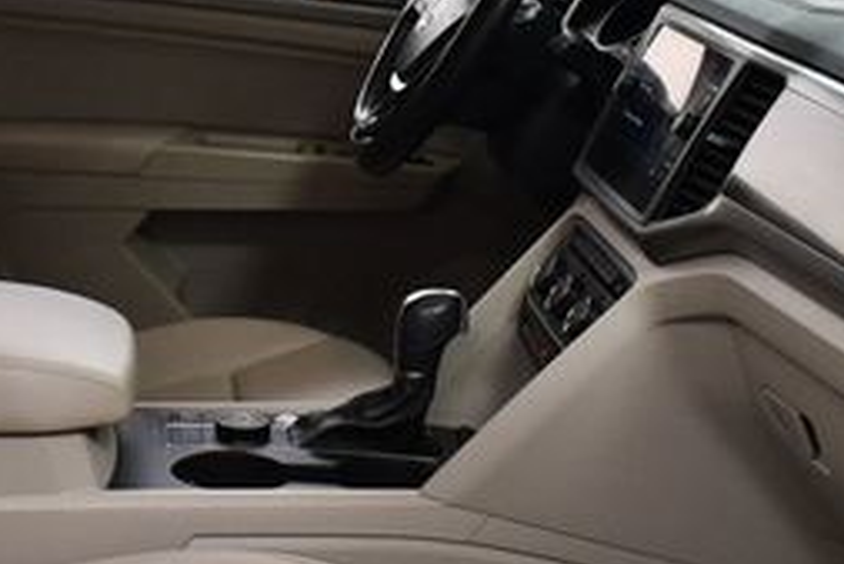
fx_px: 2135
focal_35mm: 91
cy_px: 214
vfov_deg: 15.0
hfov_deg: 22.1
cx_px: 193
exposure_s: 1/160
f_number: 3.5
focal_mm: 18
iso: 800
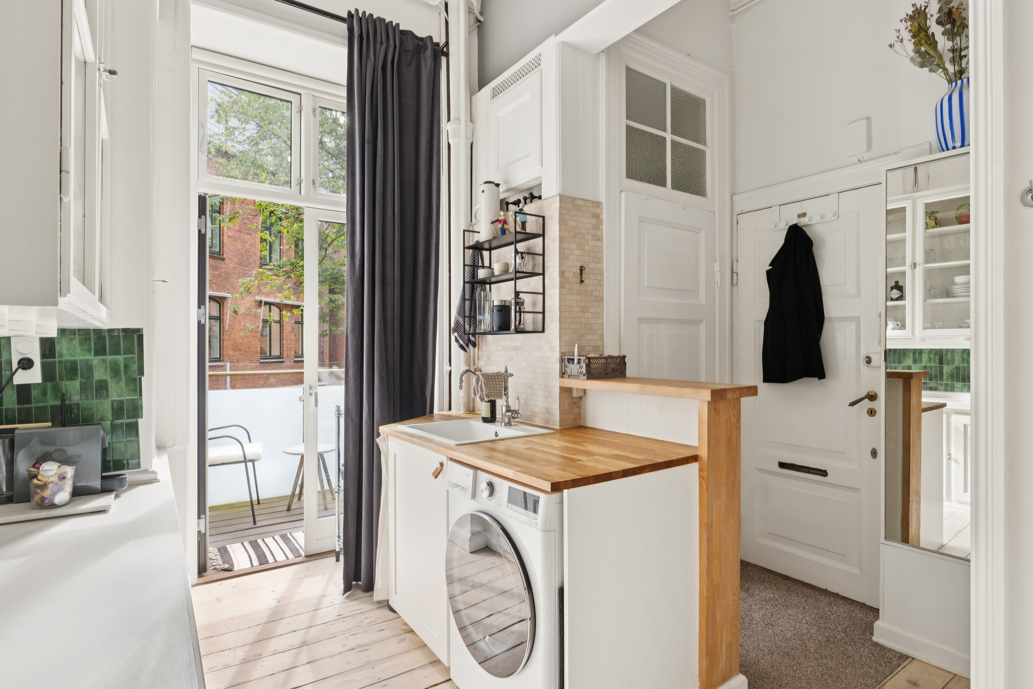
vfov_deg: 65.2
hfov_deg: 87.7
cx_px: 516
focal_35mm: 19
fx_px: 538
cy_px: 344
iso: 250
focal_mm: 12.5
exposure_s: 1/30
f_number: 7.1
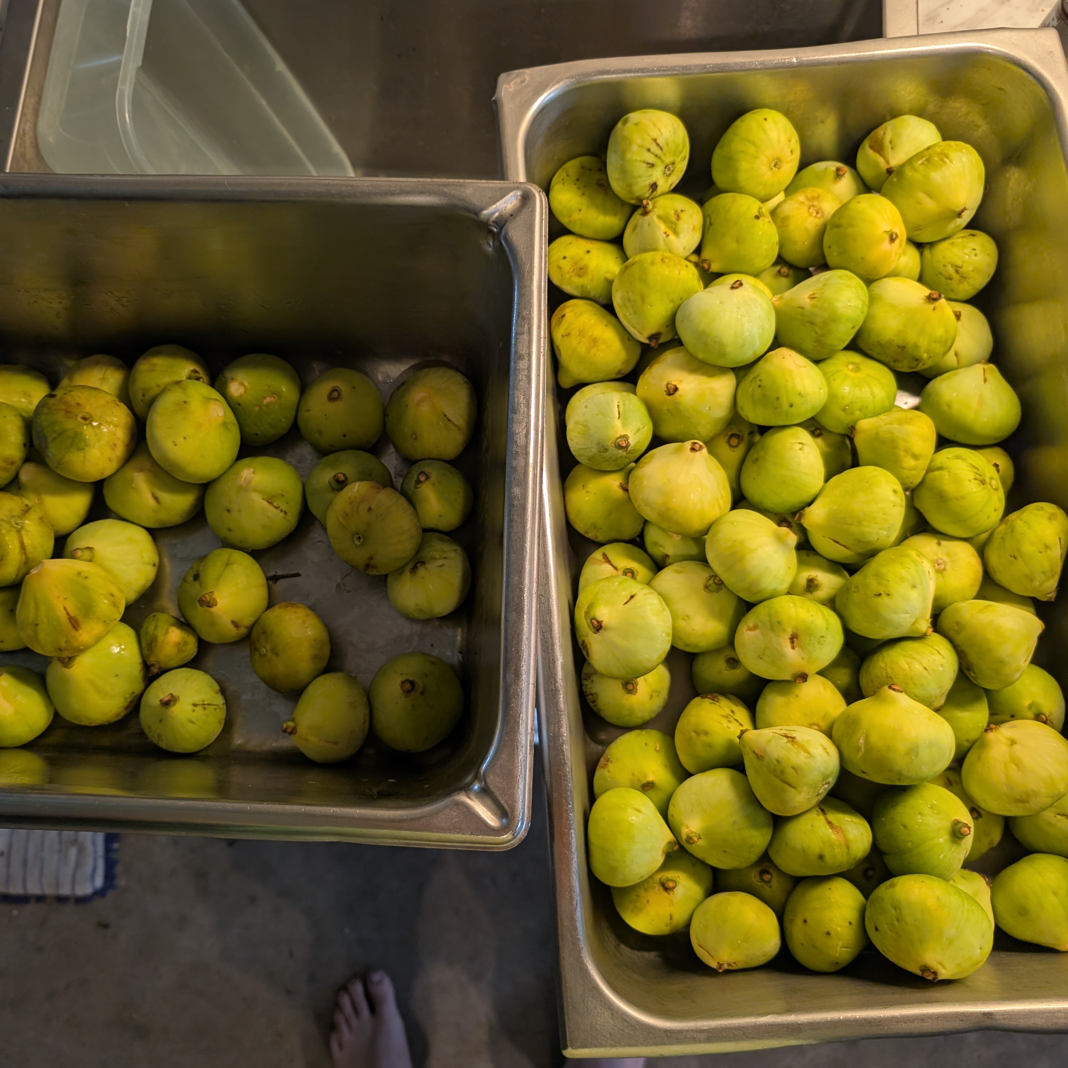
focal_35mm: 29
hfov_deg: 55.4
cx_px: 455
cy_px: 545
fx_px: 1012
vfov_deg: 55.6
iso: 82
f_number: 1.68
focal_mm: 6.9
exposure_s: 1/40
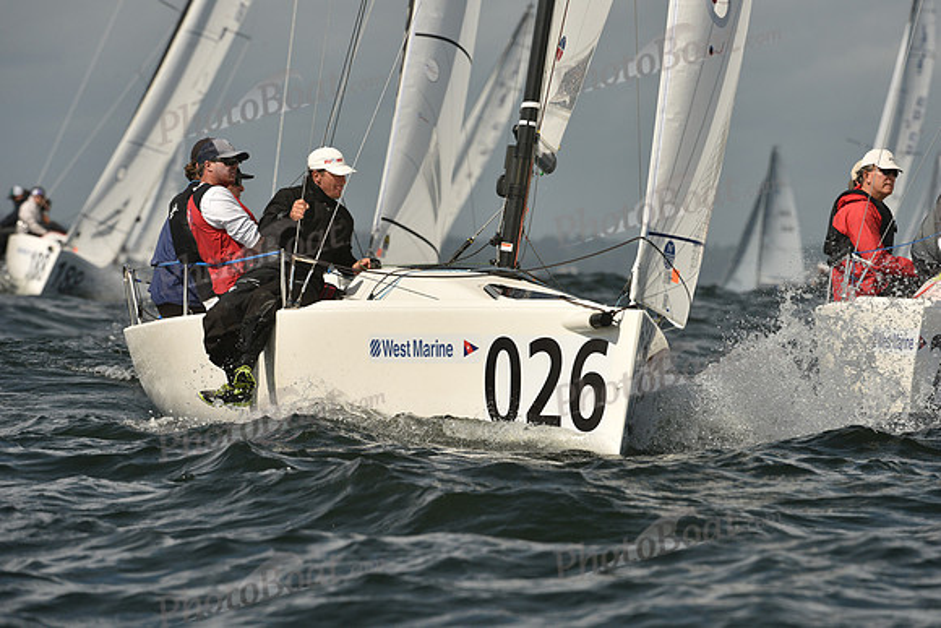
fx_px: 10458
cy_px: 314
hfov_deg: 5.2
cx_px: 470
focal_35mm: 400
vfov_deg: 3.4
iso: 320
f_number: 10
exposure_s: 1/1250
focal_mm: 400
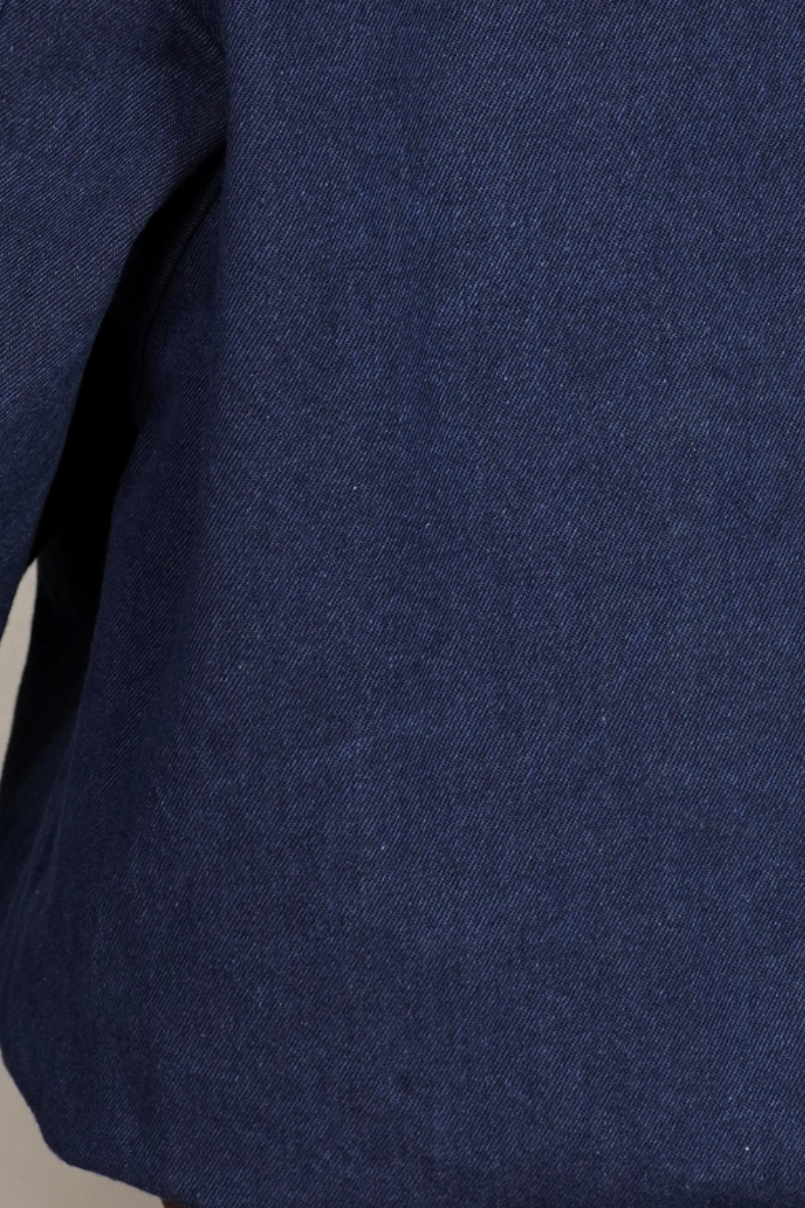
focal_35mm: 157
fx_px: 5268
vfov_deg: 12.9
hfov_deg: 8.7
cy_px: -114
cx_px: 669
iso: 200
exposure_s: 1/13
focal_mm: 32
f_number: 5.6
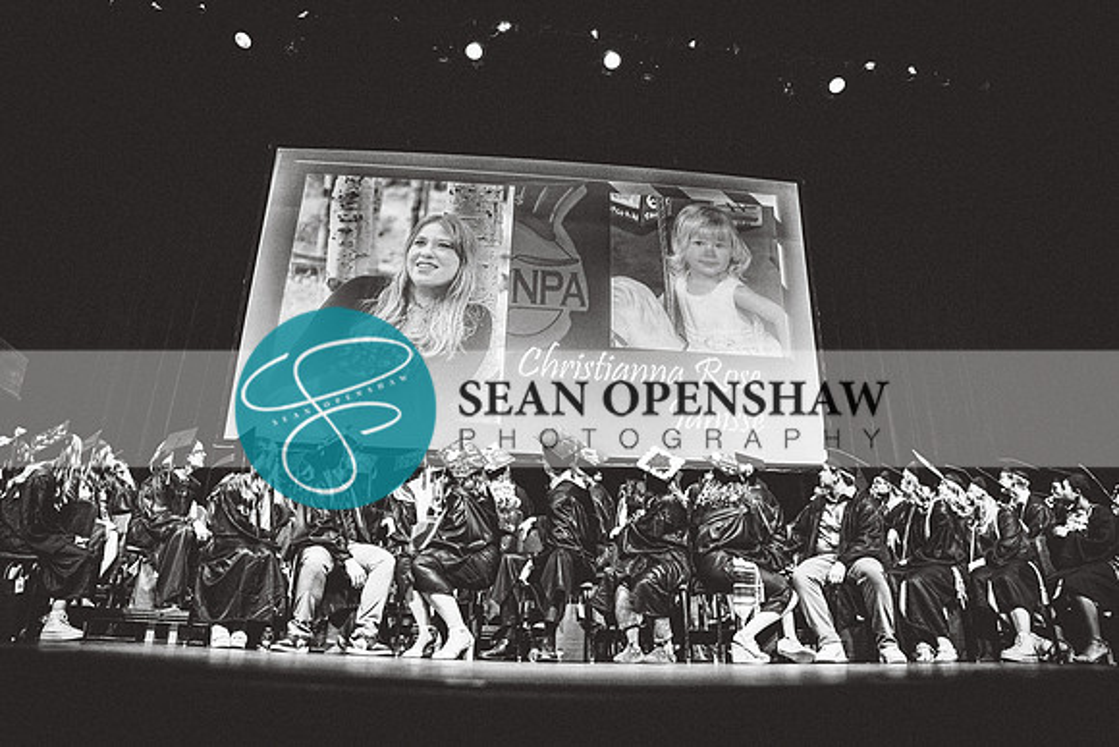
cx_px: 560
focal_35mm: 24
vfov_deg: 53.2
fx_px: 746
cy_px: 374
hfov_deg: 73.7
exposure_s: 1/160
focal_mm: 24
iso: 2500
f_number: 2.8
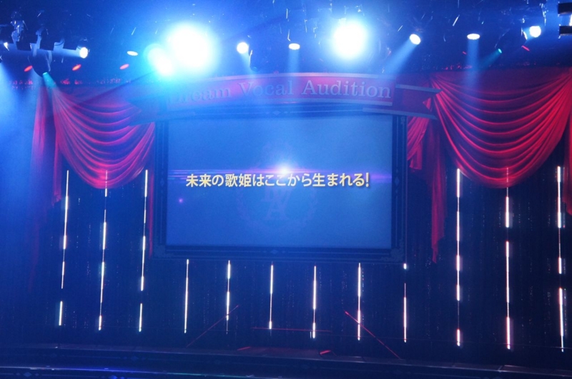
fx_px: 952
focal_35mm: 60
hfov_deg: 33.4
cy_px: 190
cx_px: 286
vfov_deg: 22.6
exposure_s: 1/100
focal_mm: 40
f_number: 4.5
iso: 1600
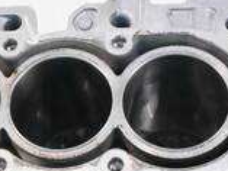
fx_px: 686
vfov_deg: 14.0
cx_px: 64
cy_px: 175
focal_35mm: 104
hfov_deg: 18.8
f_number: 4
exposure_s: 1/60
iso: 320
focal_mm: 17
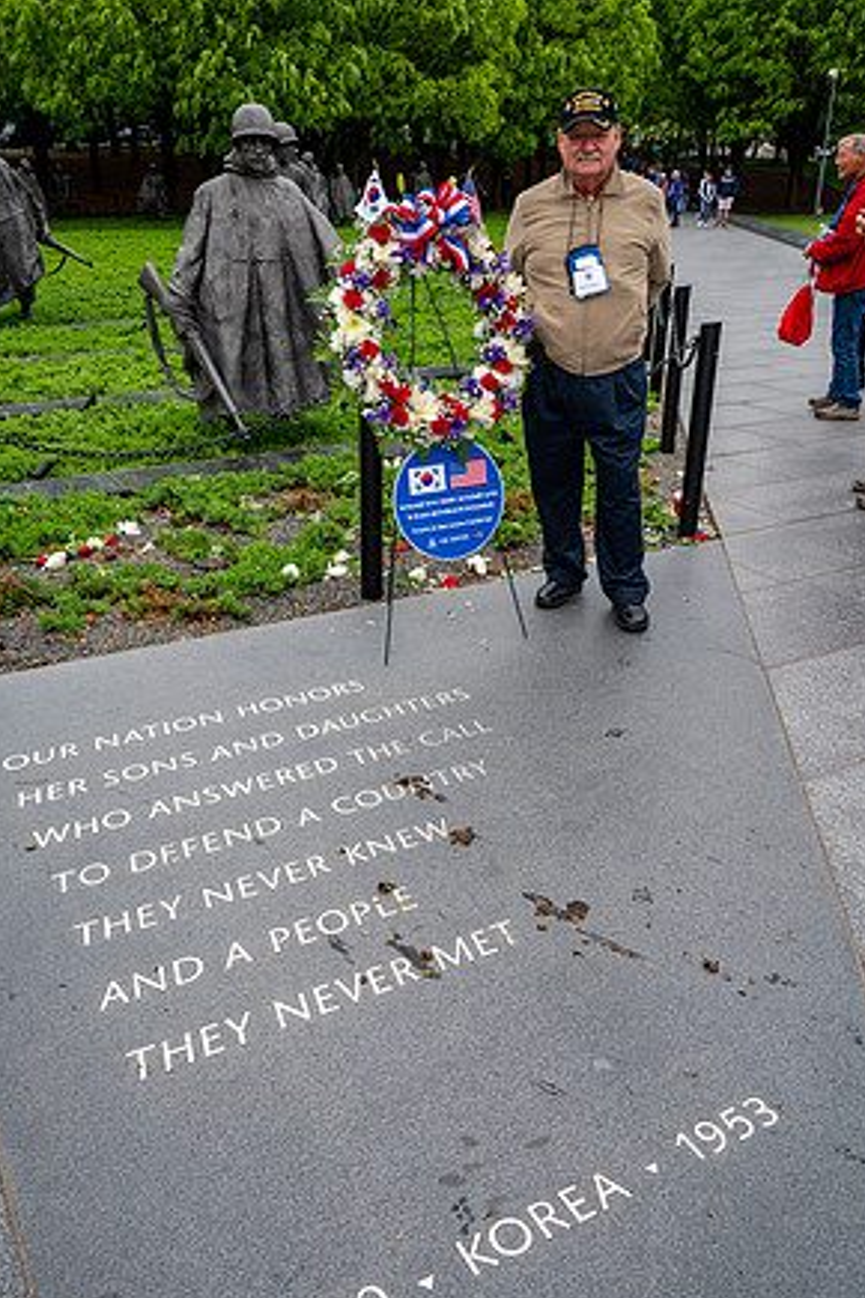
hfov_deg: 42.3
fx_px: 1117
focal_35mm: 31
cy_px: 662
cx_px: 437
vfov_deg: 60.3
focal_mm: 30
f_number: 8
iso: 800
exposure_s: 1/640
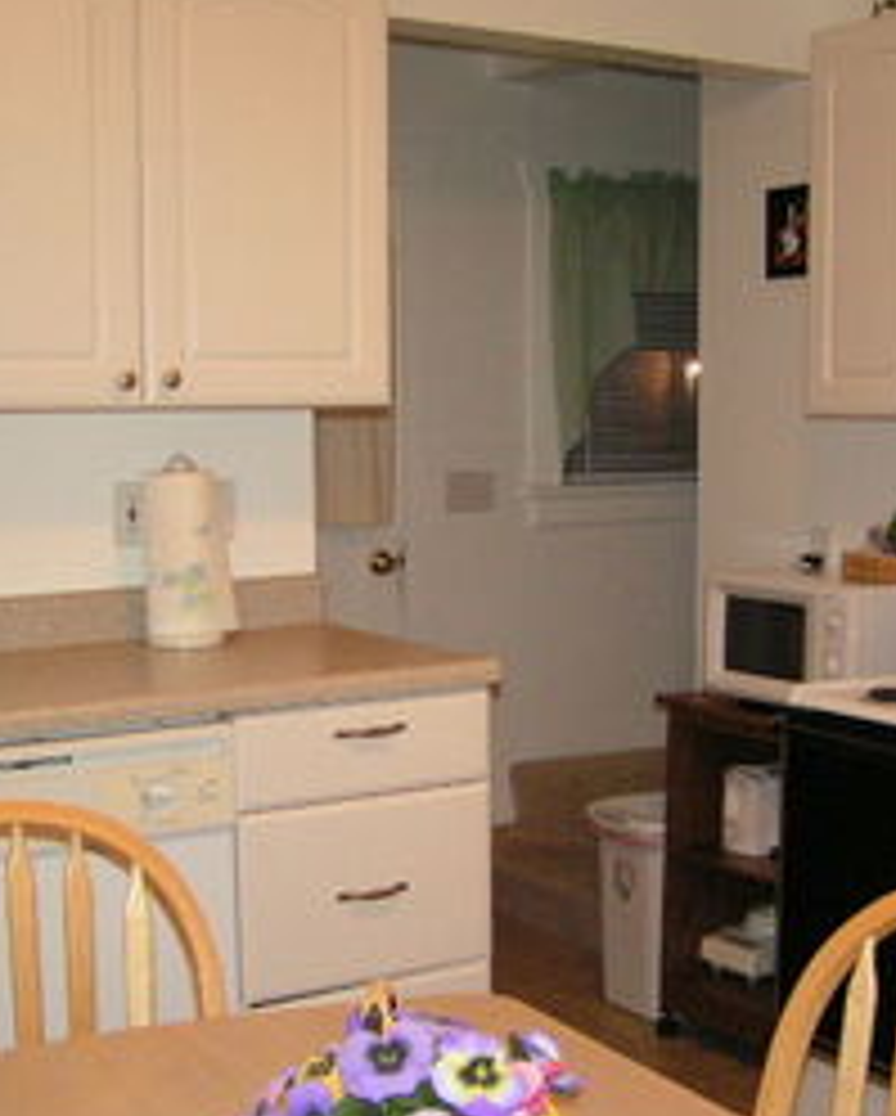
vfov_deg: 34.1
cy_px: 603
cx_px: 522
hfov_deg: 27.6
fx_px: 1820
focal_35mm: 55
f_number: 2.8
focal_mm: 6.3
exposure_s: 1/40
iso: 200
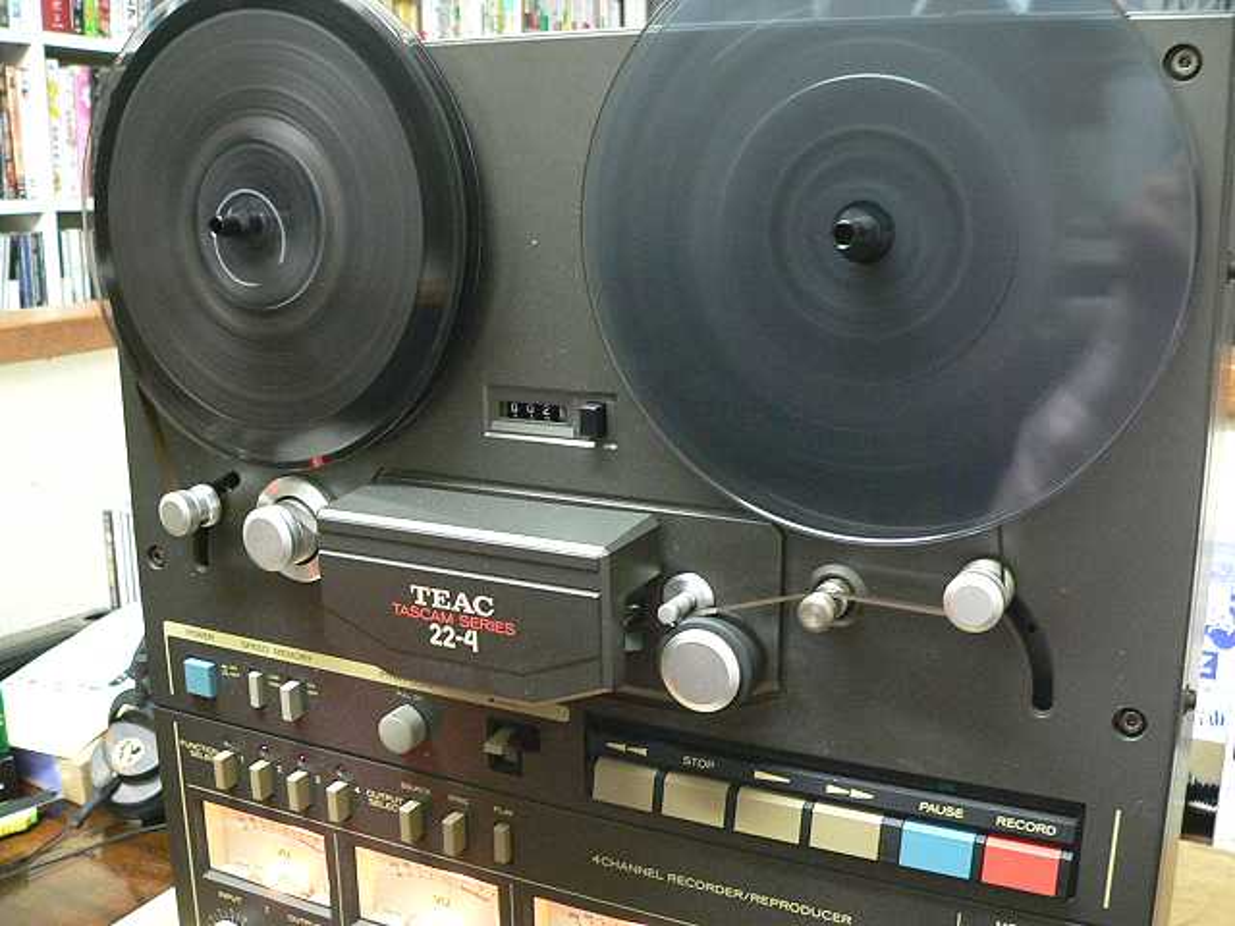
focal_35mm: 36
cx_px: 618
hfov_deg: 51.4
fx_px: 1284
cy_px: 463
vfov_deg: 39.7
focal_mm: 6
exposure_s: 1/4
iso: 400
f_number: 2.8
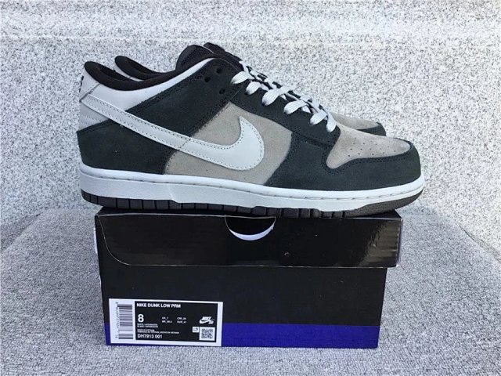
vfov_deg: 45.4
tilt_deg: -18.0
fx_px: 449
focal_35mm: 31
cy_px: 188
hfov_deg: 58.4
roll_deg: -1.1
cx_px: 250
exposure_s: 1/202
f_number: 2.4
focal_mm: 3.3
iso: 25
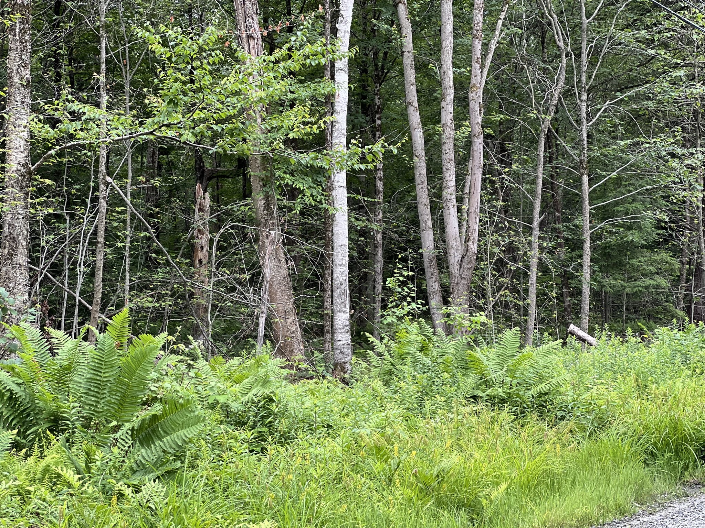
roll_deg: +0.5
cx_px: 352
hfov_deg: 25.3
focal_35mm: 77
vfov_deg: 19.1
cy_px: 264
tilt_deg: +1.8
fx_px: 1568
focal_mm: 9
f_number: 2.8
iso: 64
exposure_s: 1/121
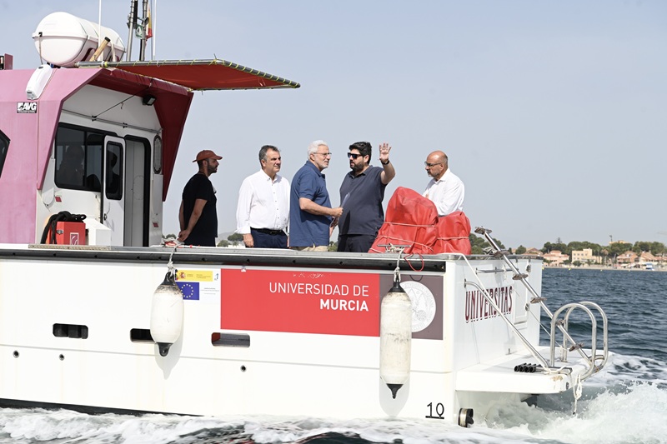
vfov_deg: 19.4
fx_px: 1297
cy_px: 222
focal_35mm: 70
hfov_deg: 28.8
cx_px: 334
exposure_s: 1/200
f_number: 9
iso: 64
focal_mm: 70
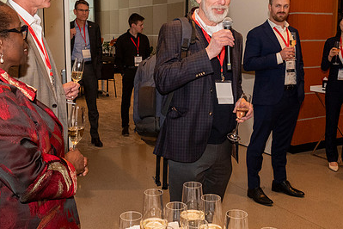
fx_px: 457
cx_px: 155
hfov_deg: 41.1
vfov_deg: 28.0
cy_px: 93
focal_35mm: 48
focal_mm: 22
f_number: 10
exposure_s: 1/100
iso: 2500
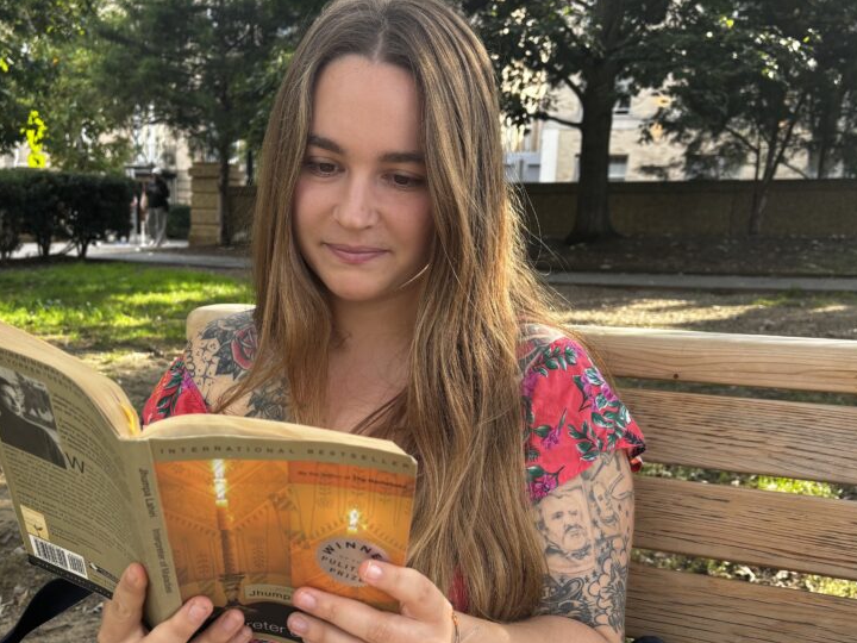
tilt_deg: -11.8
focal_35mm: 37
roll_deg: -2.5
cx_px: 358
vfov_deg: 38.3
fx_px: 916
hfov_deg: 49.9
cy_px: 416
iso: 40
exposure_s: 1/161
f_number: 1.6
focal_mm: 5.96
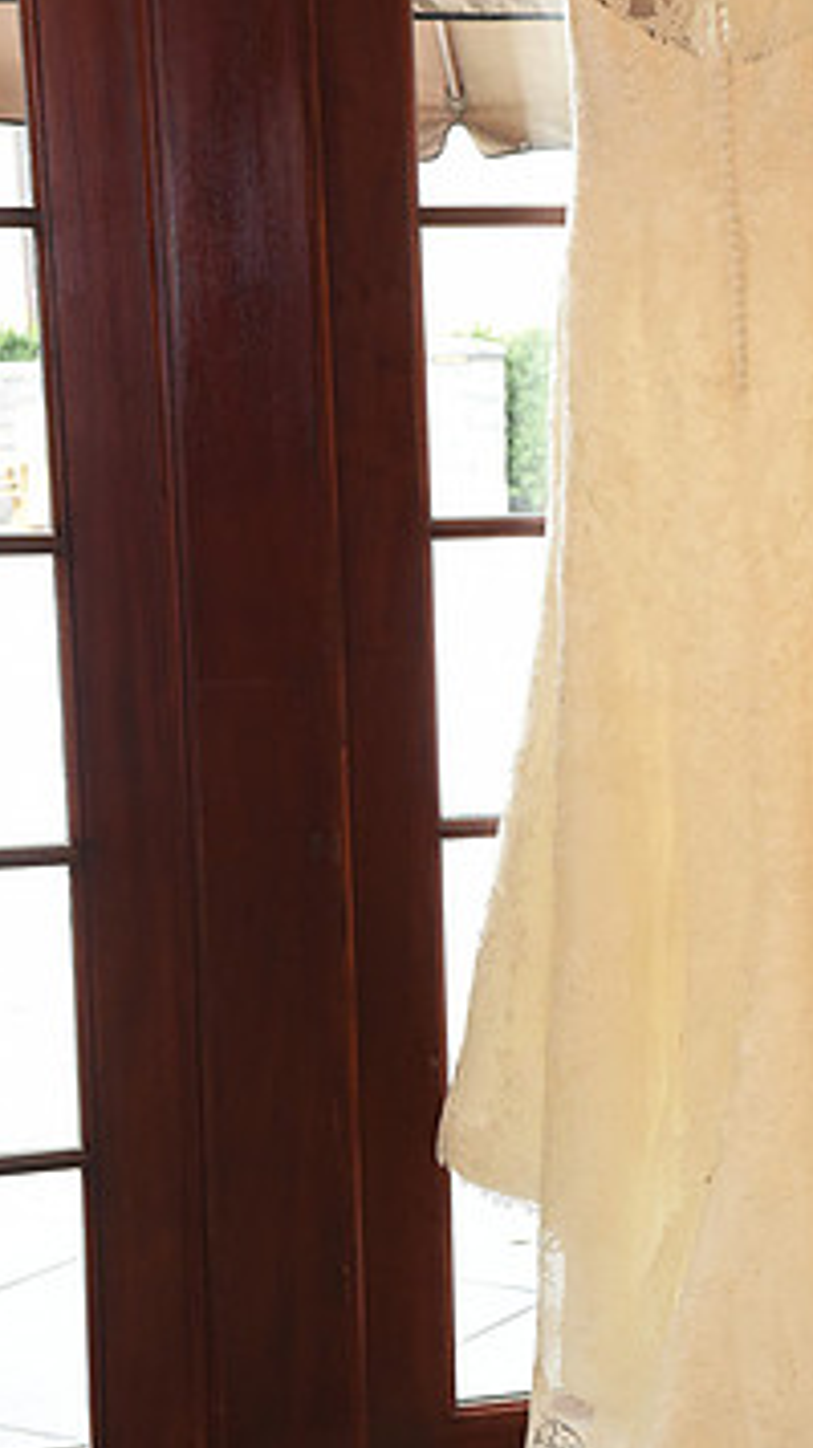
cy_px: 748
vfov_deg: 25.9
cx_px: 766
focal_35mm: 82
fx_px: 3146
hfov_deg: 14.5
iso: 2000
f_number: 7.1
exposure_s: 1/125
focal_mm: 48
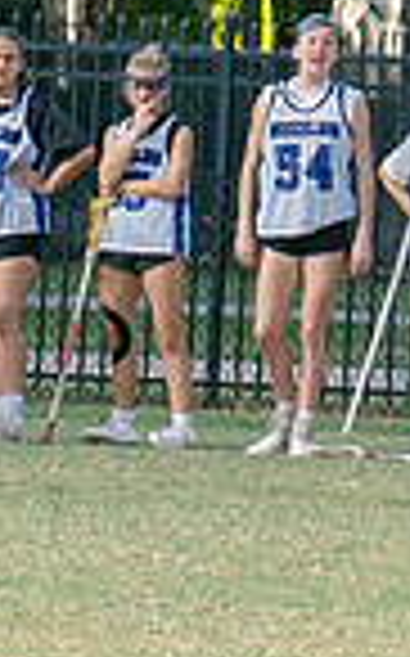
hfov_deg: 1.5
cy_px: 280
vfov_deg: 2.3
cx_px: 1337
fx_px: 16086
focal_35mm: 898
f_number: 5.6
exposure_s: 1/800
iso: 250
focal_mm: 70
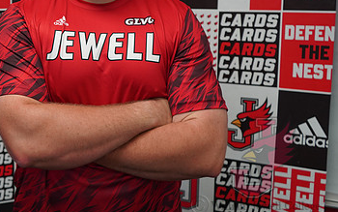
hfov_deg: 39.2
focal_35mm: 49
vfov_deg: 25.9
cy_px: 41
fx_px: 452
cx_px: 59
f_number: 4
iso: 1000
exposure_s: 1/160
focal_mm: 29
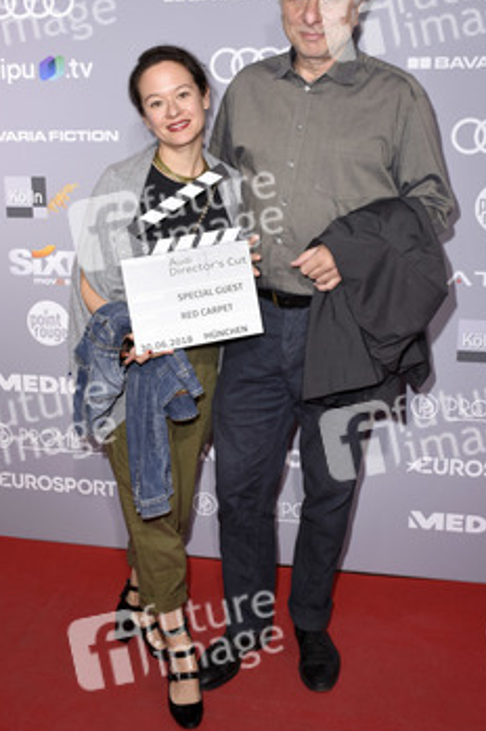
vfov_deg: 48.9
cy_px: 327
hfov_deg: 33.7
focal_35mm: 40
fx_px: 803
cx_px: 237
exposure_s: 1/160
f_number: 6.3
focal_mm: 23
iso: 250
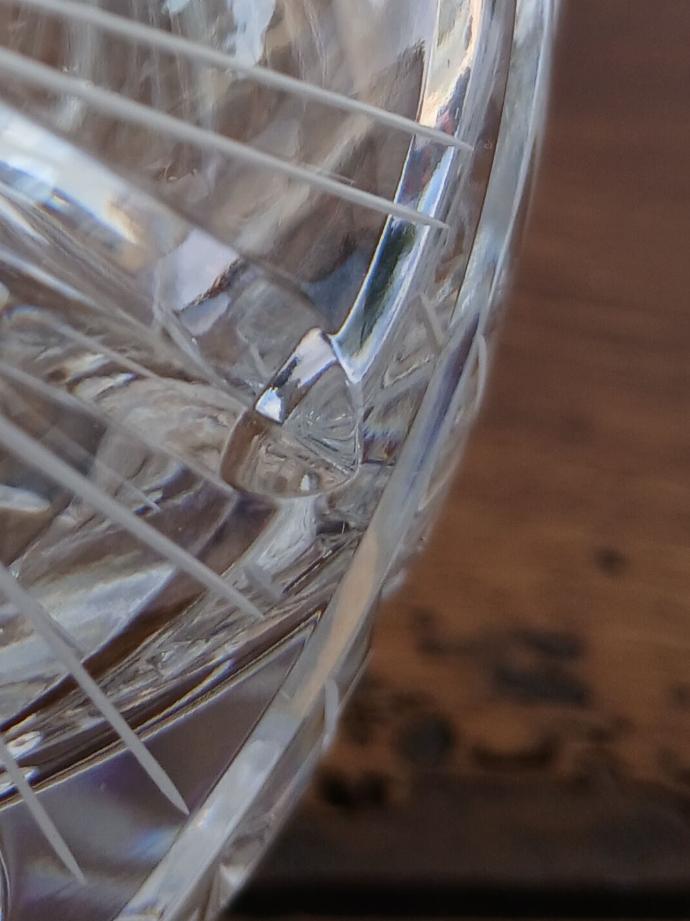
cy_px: -76
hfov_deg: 18.5
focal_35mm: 74
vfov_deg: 24.6
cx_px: -214
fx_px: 1967
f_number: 1.8
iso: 25
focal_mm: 3.98
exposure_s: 1/100
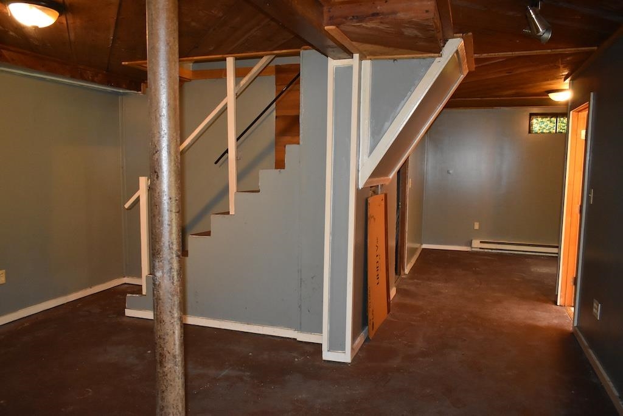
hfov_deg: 67.4
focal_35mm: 27
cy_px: 208
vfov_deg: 47.9
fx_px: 467
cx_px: 312
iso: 2800
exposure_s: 1/30
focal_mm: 18
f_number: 3.5
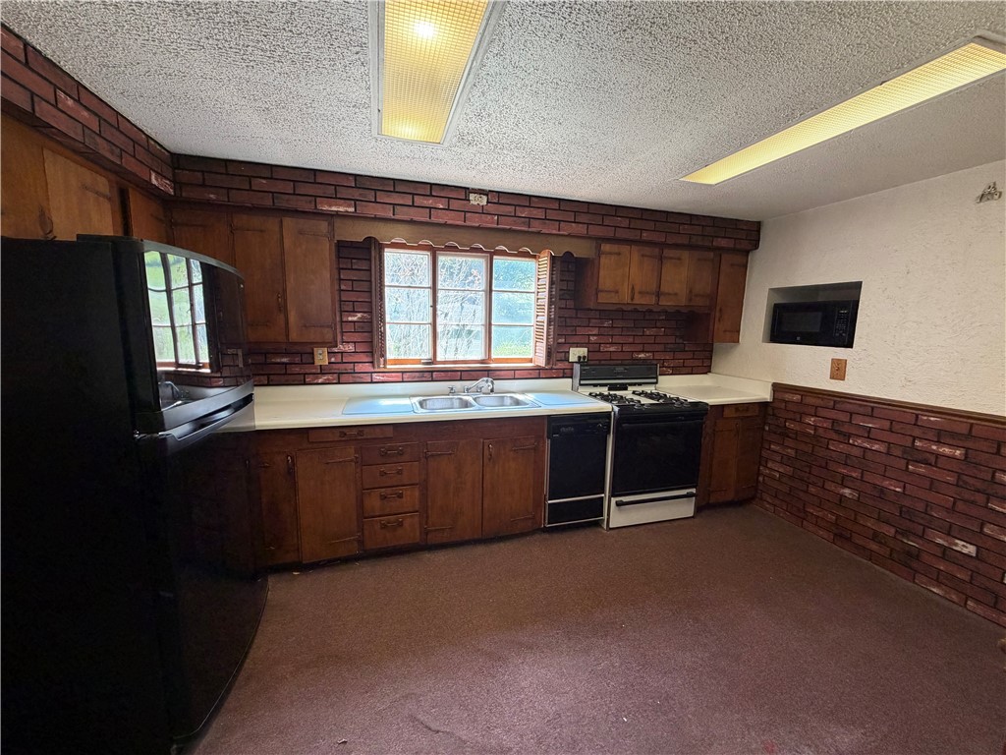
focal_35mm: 14
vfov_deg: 85.7
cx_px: 503
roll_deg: -1.0
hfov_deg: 102.1
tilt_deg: -9.2
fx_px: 407
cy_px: 378
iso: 200
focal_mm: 2.22
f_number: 2.2
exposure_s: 1/60
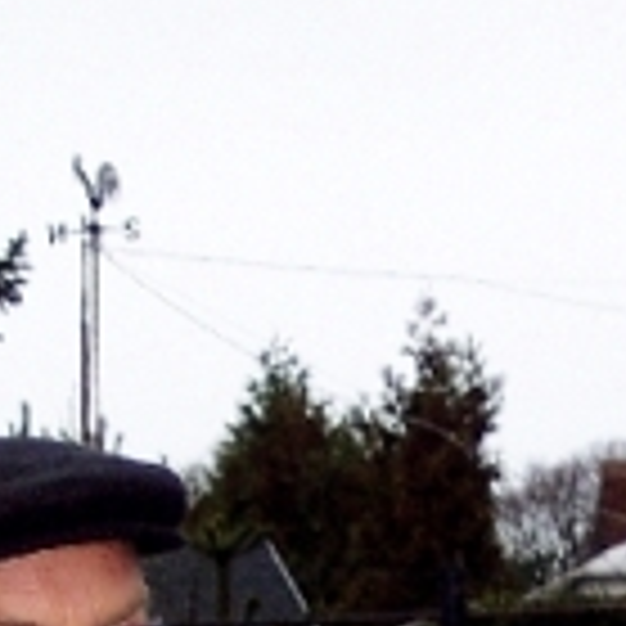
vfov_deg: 6.5
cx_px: 576
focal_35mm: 265
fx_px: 5422
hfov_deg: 6.6
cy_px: 856
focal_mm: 13.3
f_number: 3.4
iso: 100
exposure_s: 1/90
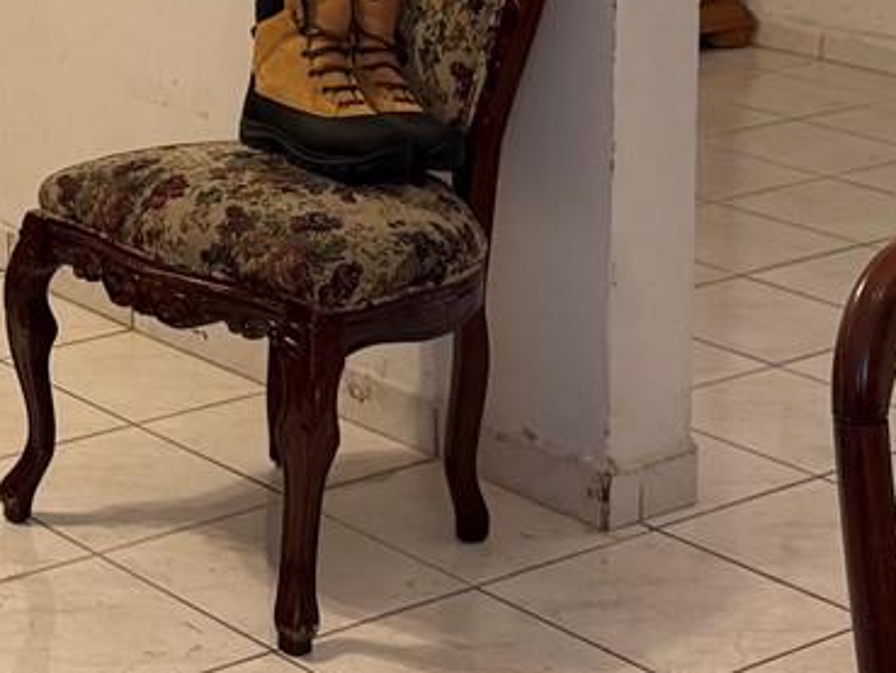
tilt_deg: -4.2
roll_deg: +0.1
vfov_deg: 13.5
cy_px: -321
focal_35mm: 104
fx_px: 2693
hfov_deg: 18.2
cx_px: -102
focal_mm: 6.76
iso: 125
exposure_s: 1/60
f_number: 1.78
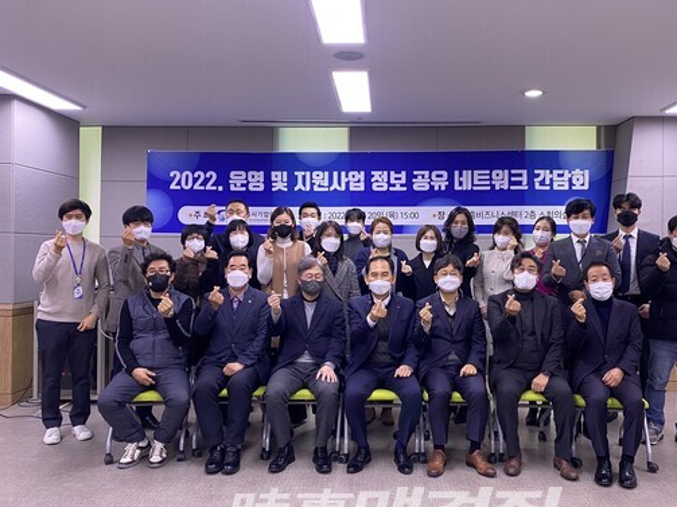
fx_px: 606
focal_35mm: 31
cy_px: 249
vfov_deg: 45.4
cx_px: 374
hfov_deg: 58.2
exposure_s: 1/60
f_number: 1.8
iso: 160
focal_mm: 4.25
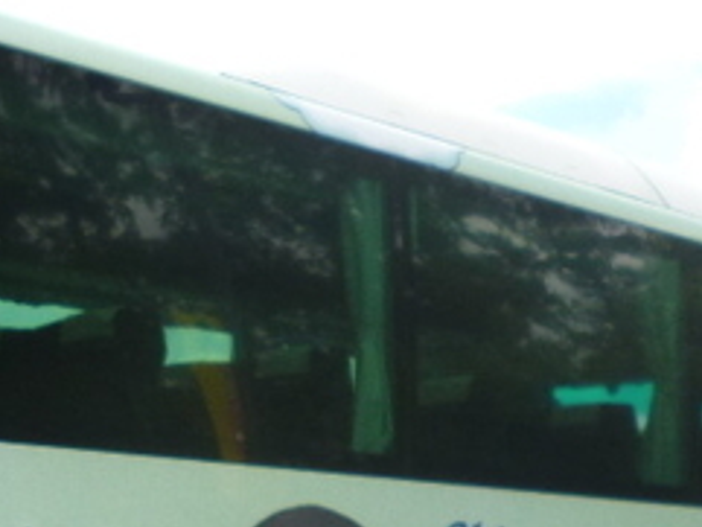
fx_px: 1887
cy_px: 763
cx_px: -114
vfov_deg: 14.9
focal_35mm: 93
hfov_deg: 19.9
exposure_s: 1/400
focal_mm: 5
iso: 100
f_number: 3.1
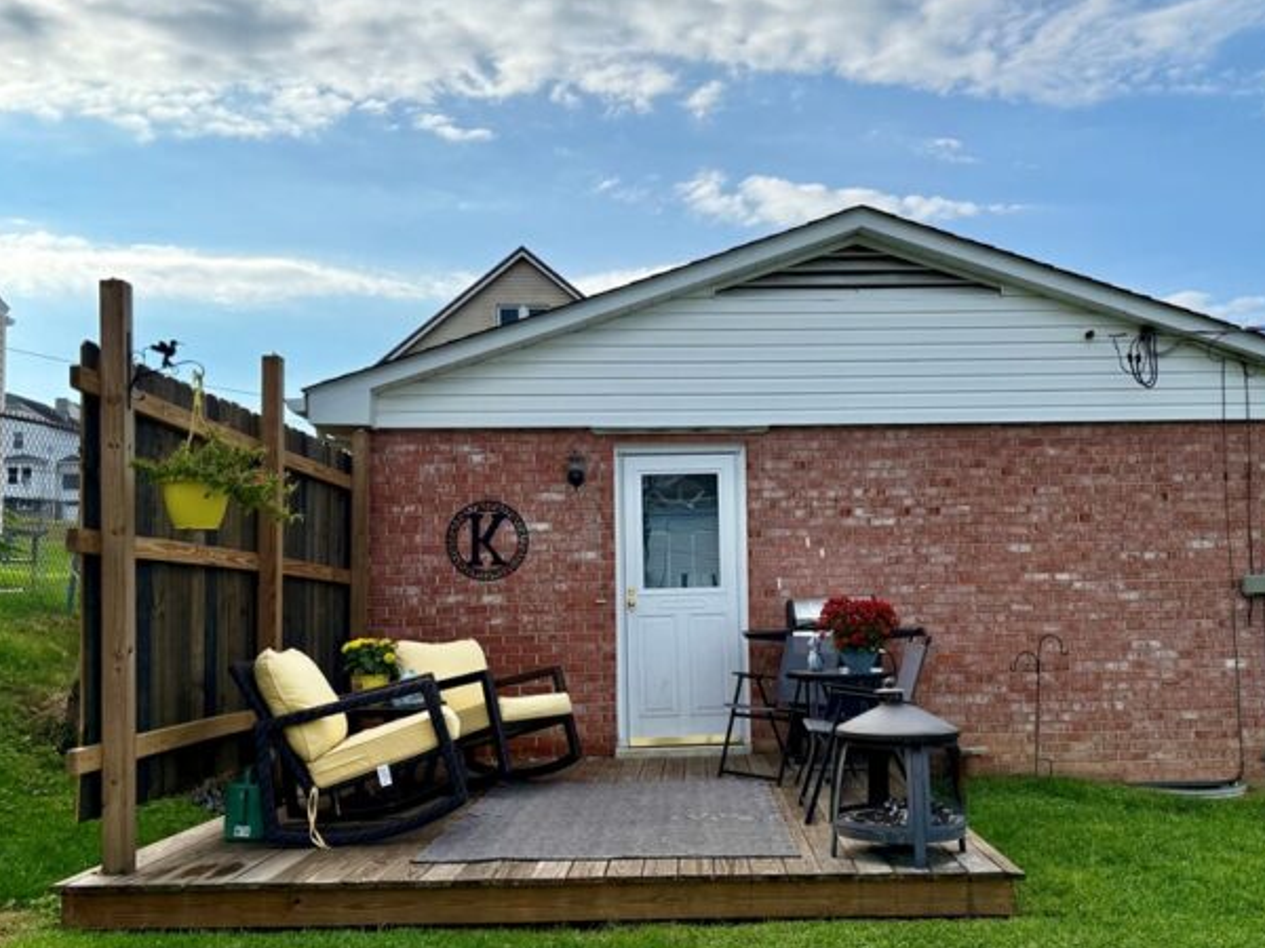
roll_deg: +0.9
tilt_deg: +3.6
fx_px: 1169
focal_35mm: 32
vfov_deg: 44.0
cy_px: 544
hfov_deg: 56.4
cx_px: 755
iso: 100
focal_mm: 6.76
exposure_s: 1/6173
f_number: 1.78
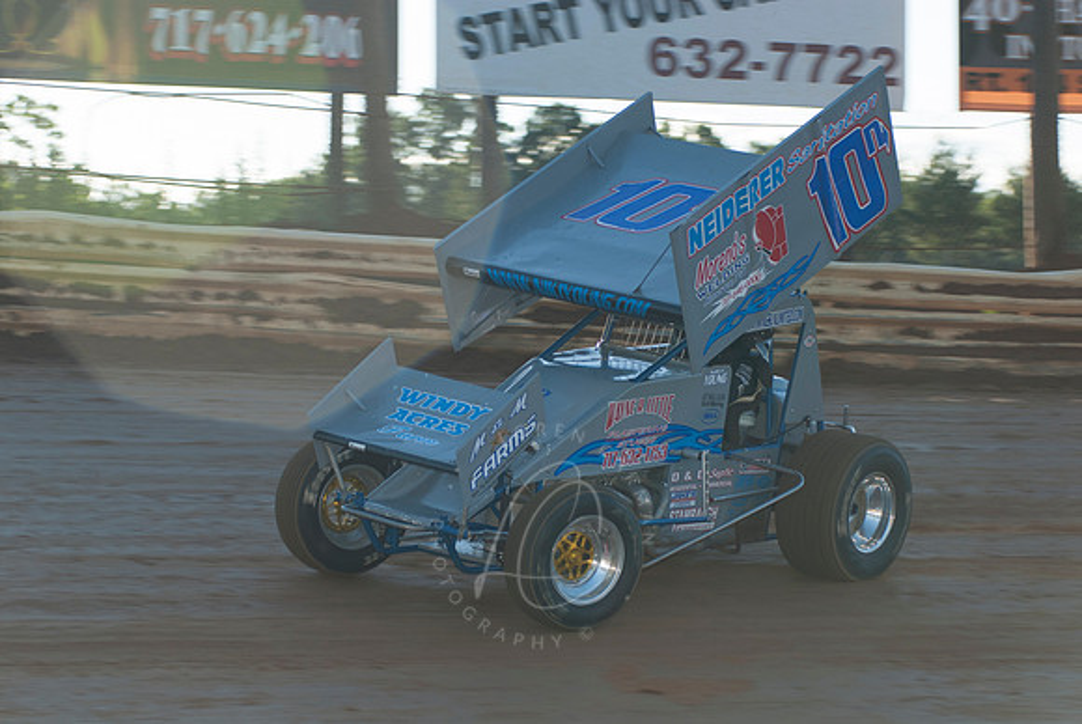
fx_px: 3610
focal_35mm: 120
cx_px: 541
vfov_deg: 11.4
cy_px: 362
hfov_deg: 17.0
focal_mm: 80
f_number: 4
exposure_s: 1/500
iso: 100
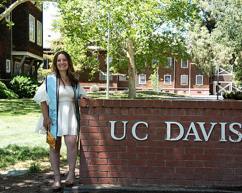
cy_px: 99
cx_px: 120
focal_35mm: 56
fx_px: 401
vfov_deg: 27.1
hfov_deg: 33.6
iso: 640
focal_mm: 48
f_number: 5.6
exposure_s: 1/500
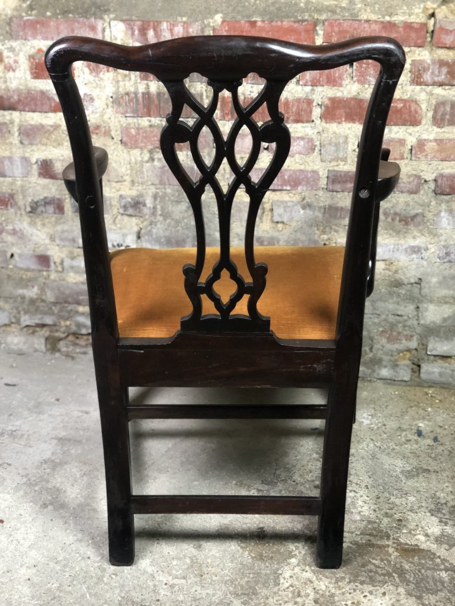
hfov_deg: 28.0
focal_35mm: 52
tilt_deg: -23.6
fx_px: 911
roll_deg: +0.9
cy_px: 303
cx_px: 228
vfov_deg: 36.8
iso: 125
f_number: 2.4
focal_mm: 6
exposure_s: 1/25
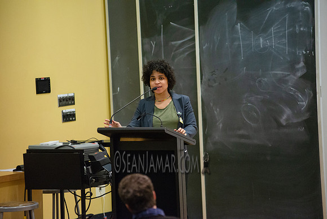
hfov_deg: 11.1
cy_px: 110
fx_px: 1681
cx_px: 164
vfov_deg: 7.4
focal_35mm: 185
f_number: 3.5
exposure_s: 1/320
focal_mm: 185
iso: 3200
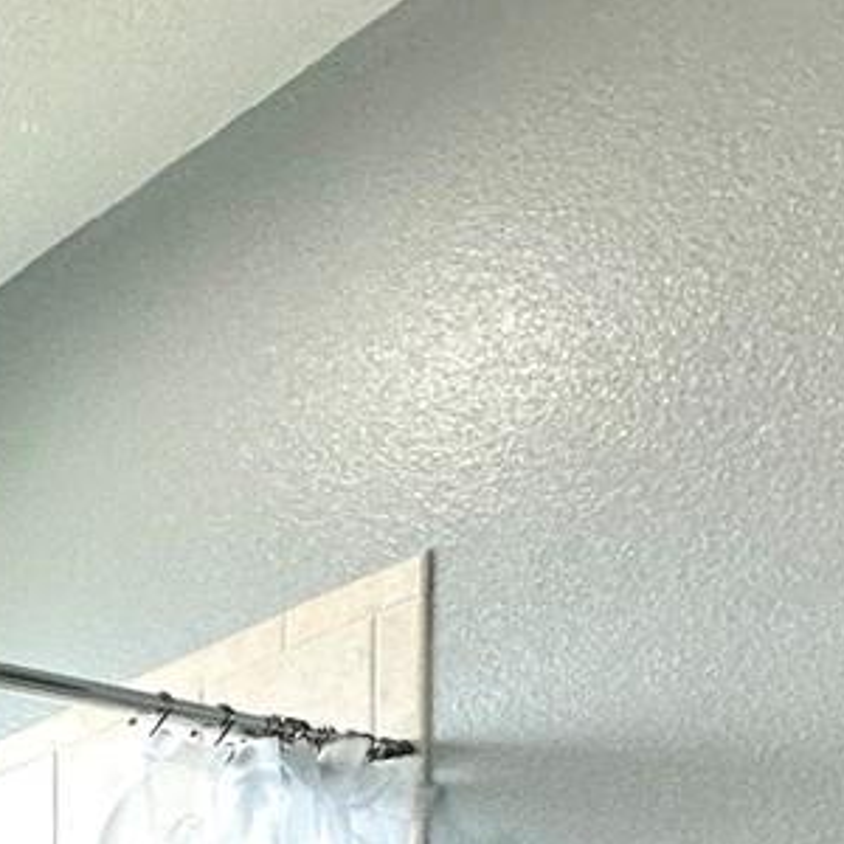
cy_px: 1483
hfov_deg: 16.3
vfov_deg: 19.8
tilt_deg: -0.6
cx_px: -1030
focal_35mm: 66
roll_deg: -0.6
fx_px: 1821
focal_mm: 2.22
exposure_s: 1/120
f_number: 2.2
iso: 125
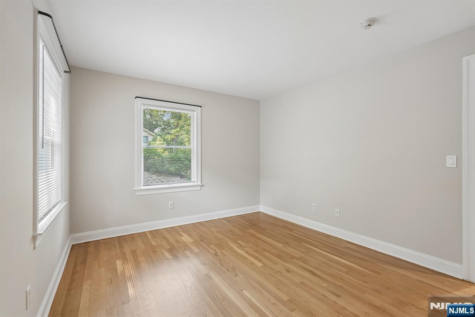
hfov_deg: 95.0
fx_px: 218
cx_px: 238
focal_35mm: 16
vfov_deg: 72.0
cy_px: 158
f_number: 8
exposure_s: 1/8
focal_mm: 16.5
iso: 400
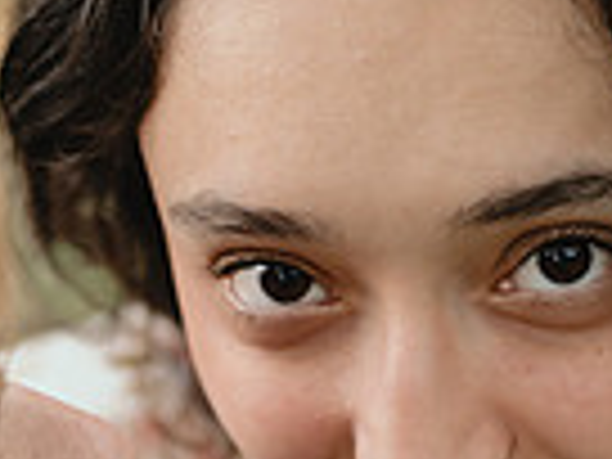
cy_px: 860
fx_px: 4791
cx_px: 306
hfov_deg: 7.3
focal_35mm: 271
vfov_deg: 5.4
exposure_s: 1/160
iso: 800
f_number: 2.5
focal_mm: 85
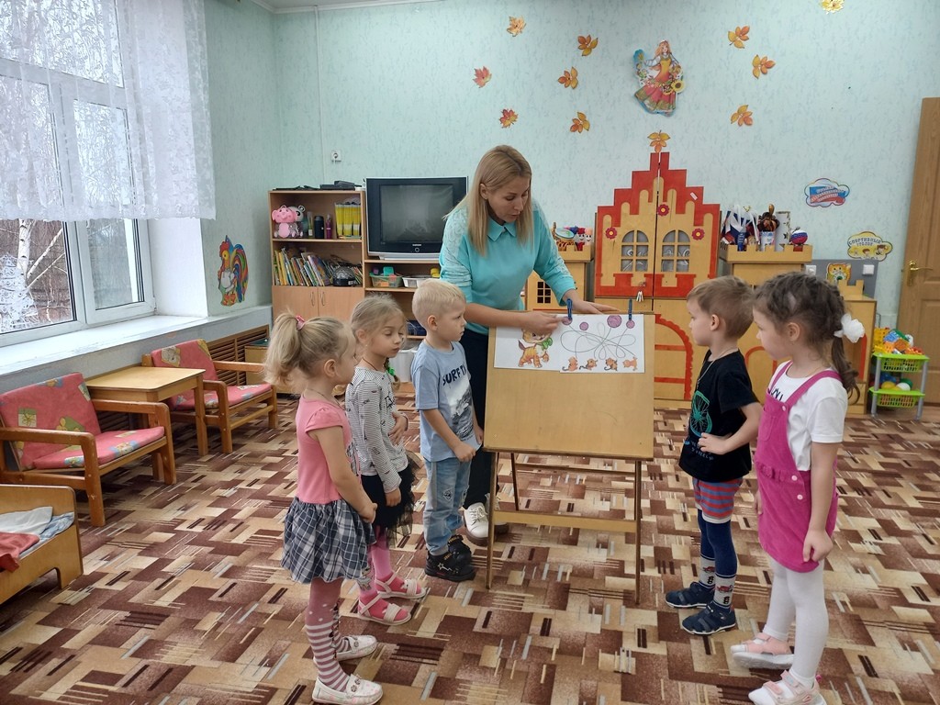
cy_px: 352
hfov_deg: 69.4
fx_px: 679
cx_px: 470
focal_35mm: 25
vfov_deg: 54.9
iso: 125
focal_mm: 4.65
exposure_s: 1/50
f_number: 1.8
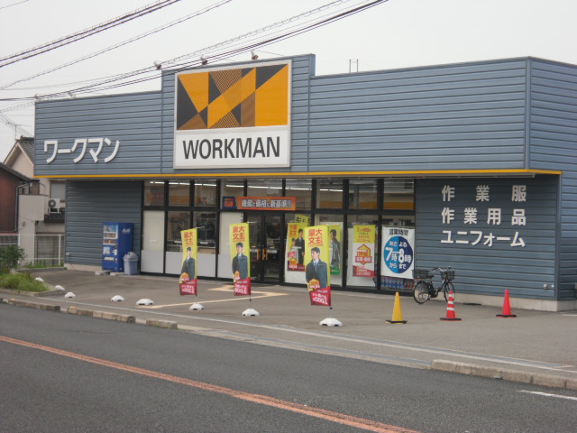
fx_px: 1283
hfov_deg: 25.3
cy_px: 216
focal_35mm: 77
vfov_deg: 19.1
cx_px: 288
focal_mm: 13.9
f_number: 5.9
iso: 100
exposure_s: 1/80
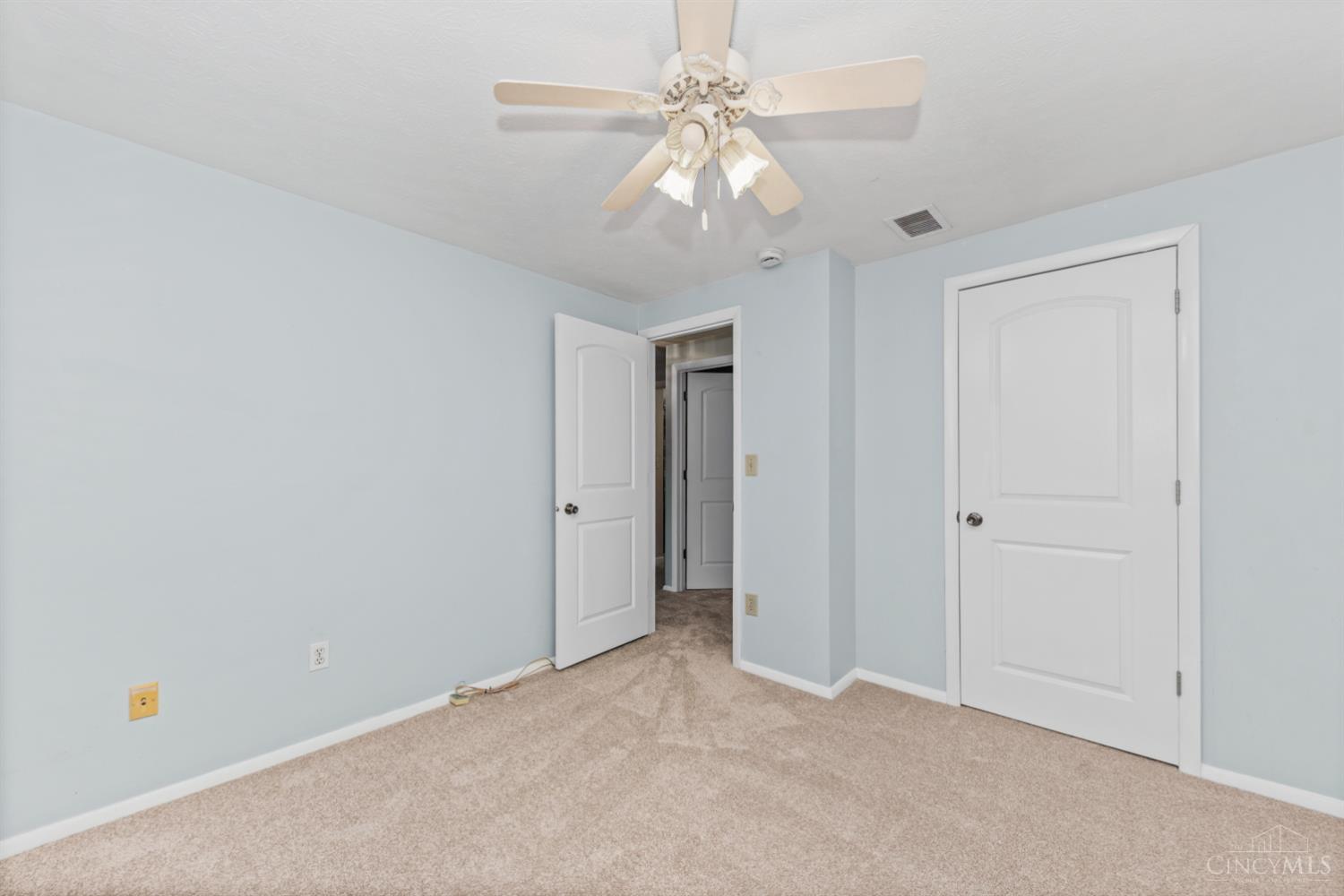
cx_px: 672
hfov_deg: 108.3
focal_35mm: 13
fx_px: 485
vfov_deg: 85.4
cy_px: 448
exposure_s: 1/30
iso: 400
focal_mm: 13
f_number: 5.6
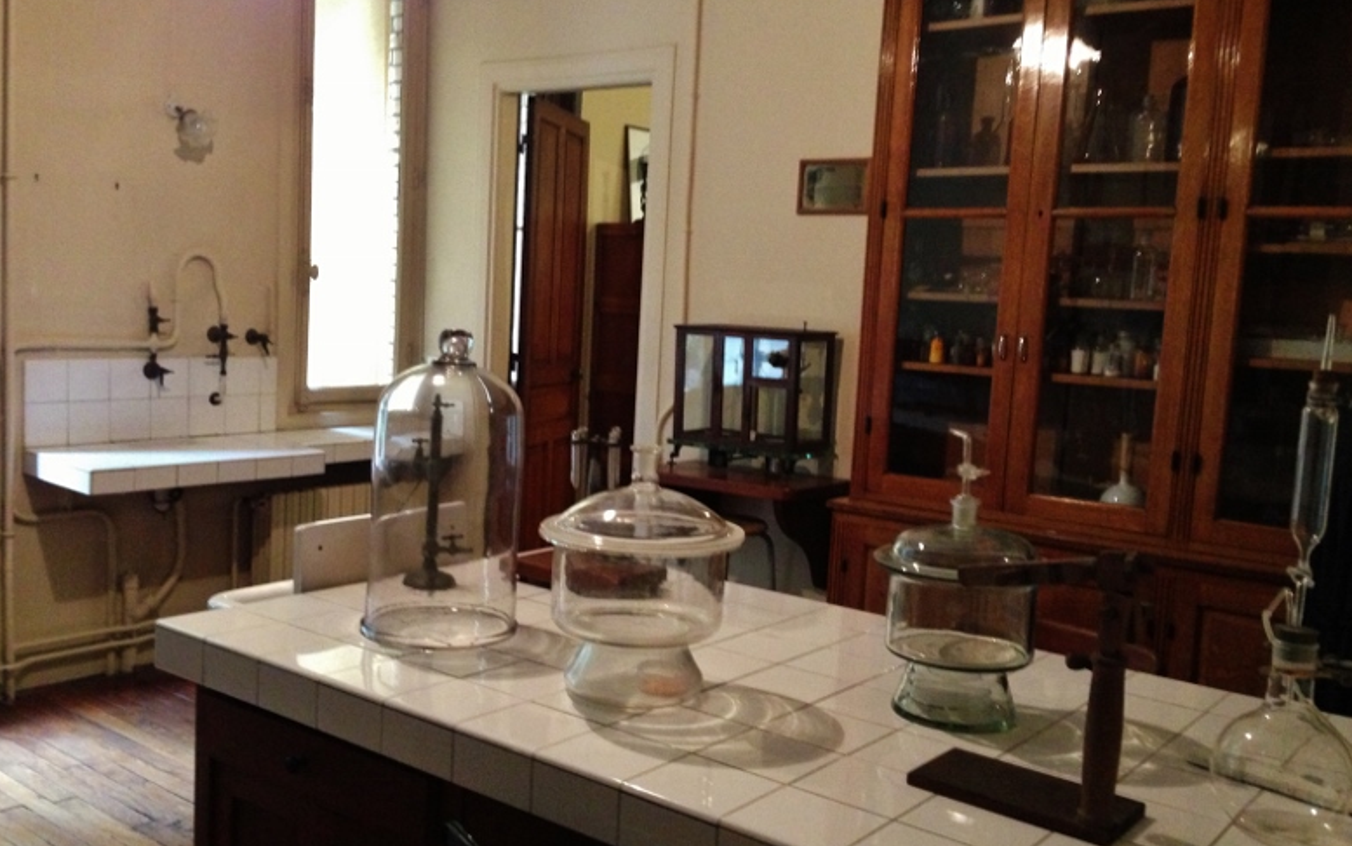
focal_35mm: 36
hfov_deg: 54.0
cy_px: 430
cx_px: 659
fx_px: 1327
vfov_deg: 35.4
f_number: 2.4
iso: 500
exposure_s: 1/15
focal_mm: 4.13
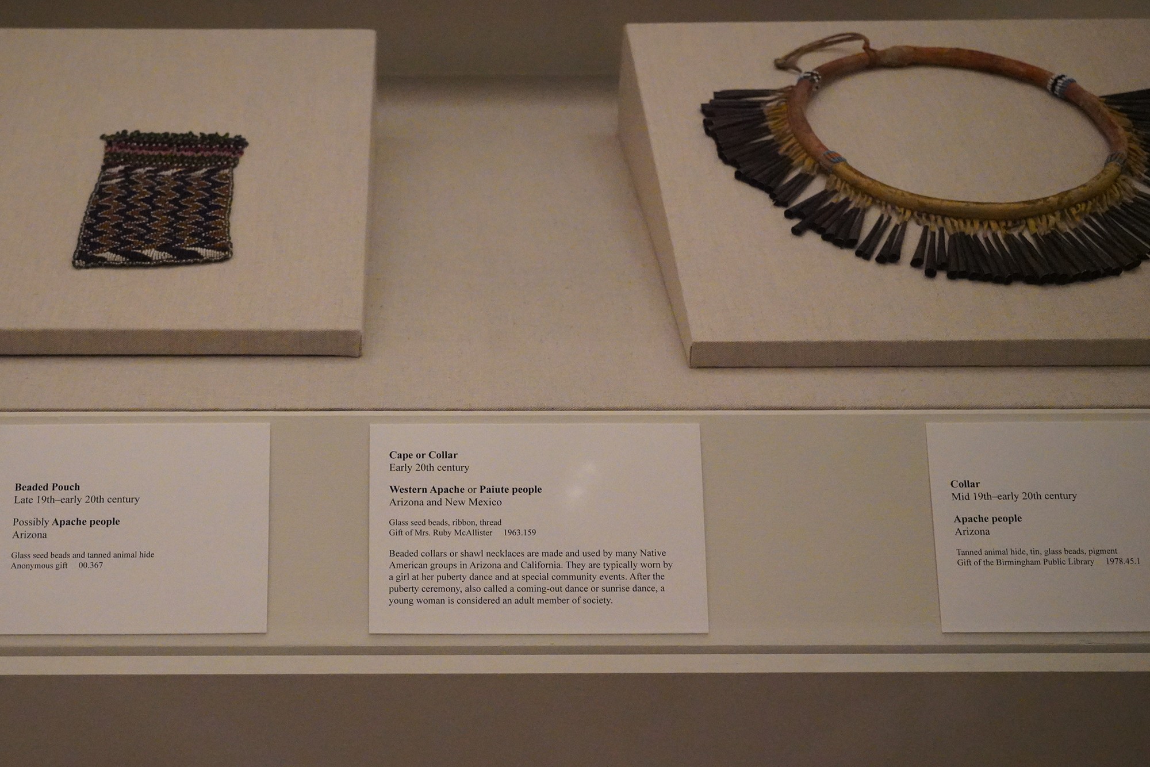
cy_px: 384
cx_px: 575
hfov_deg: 53.1
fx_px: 1150
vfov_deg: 36.9
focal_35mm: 36
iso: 12800
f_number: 5
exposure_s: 1/100
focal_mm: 36
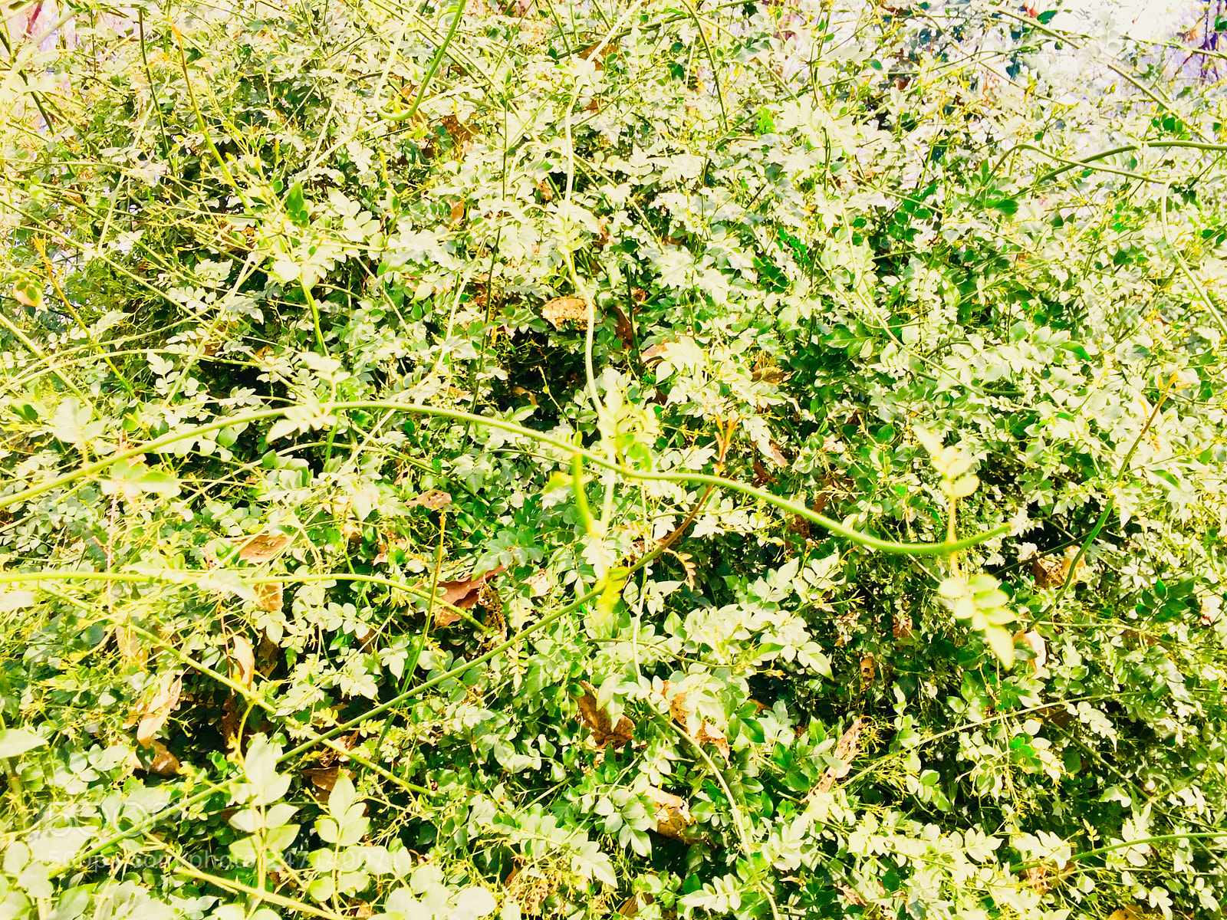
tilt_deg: -11.3
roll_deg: +2.5
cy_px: 460
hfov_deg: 61.7
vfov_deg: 48.2
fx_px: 1028
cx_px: 614
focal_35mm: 29
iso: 32
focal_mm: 4.15
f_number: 2.2
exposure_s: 1/599
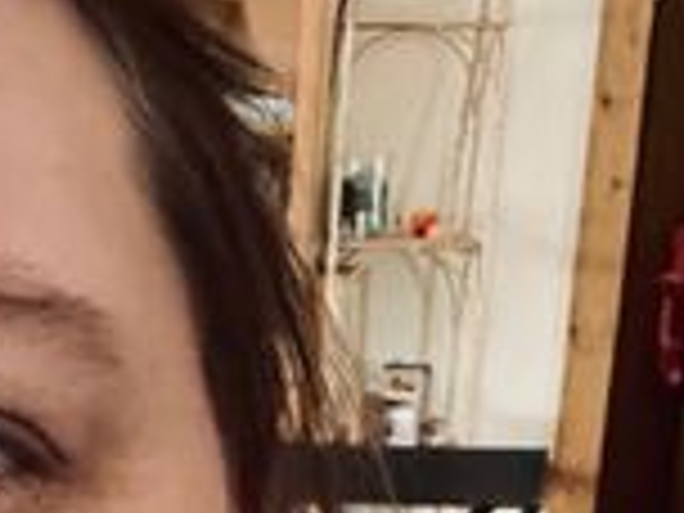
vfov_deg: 10.8
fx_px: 2391
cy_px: 1125
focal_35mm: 121
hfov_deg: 16.1
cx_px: 76
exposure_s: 1/30
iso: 500
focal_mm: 2.71
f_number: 2.2
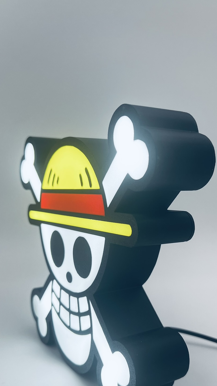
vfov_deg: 56.2
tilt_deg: -5.5
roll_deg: -0.1
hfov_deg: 33.7
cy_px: 231
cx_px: 118
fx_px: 358
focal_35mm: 35
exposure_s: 1/108
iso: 125
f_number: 1.5
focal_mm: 5.7
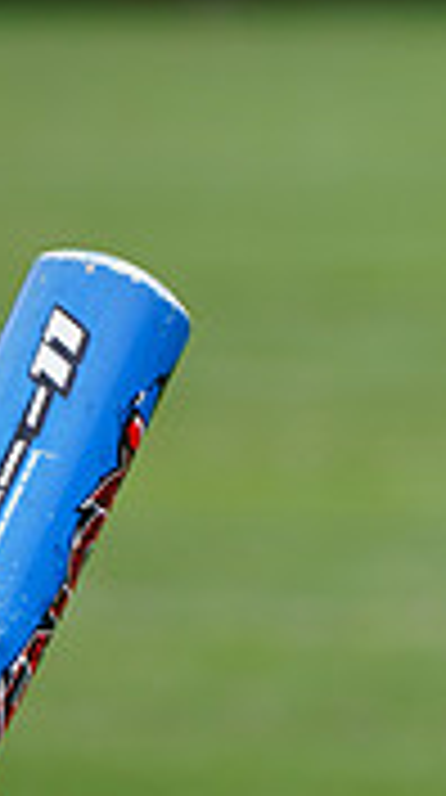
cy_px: 1138
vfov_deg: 3.1
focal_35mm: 688
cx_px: -128
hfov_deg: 1.8
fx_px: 14527
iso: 200
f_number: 9
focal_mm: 200
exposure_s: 1/250
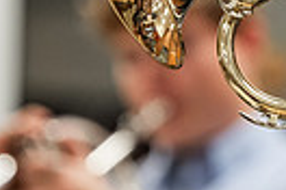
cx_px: 327
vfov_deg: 1.9
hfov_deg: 2.8
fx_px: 5743
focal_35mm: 723
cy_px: -55
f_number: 2.8
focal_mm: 165
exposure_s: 1/200
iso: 1600
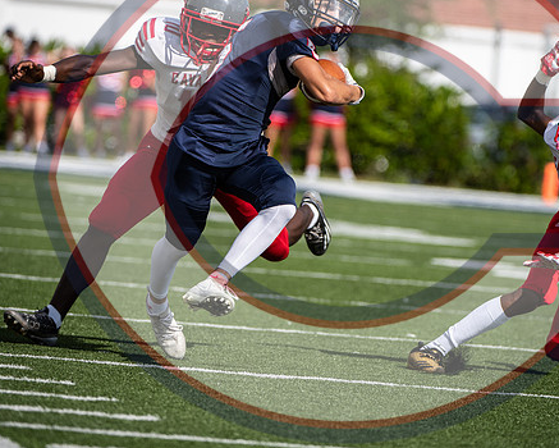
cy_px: 177
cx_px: 312
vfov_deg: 4.1
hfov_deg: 5.1
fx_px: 6240
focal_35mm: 377
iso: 80
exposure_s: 1/1000
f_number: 4
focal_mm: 260
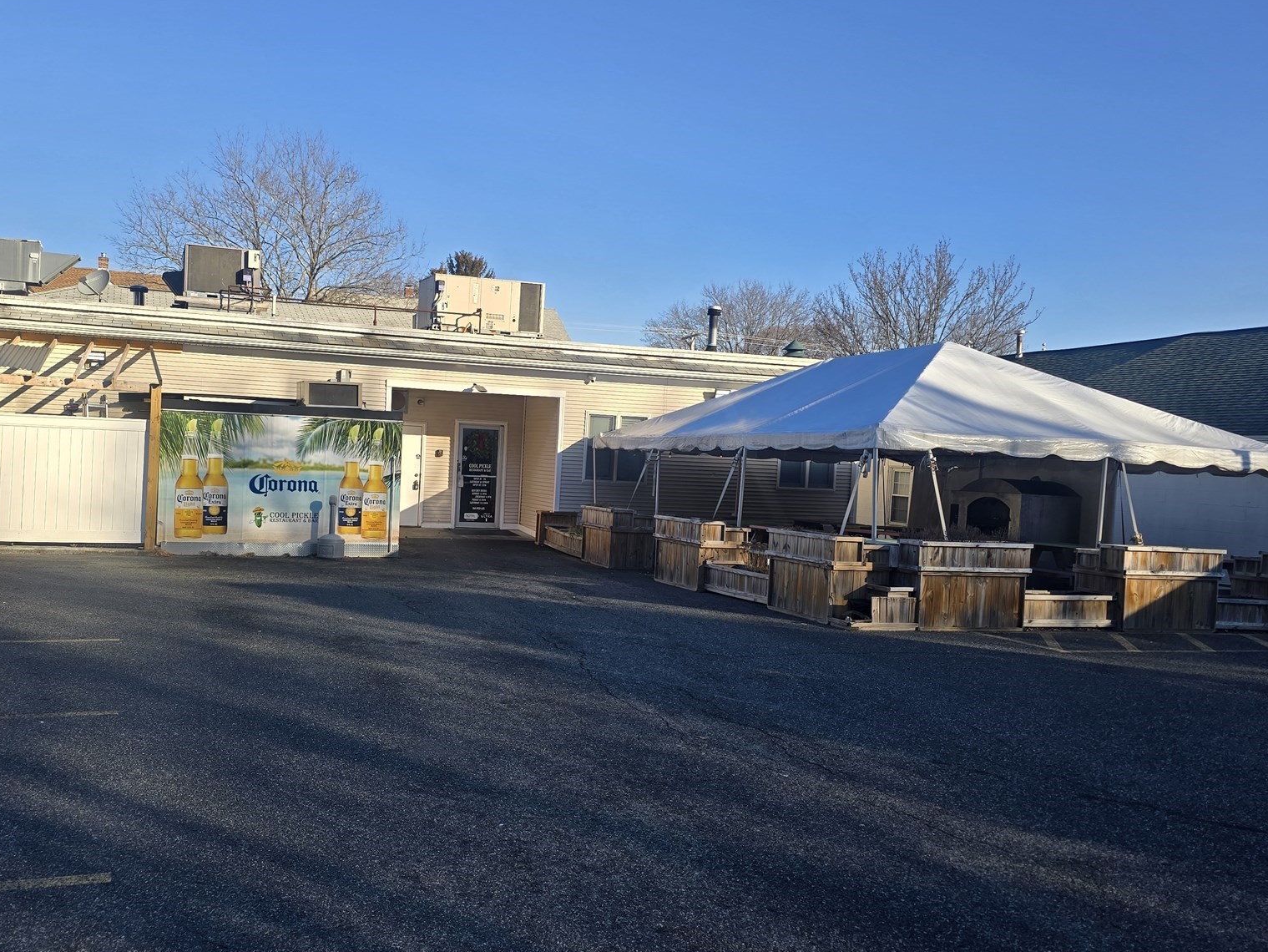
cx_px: 474
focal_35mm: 31
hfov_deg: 57.6
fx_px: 1136
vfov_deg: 45.4
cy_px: 499
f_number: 1.7
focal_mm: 6.3
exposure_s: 1/440
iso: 12
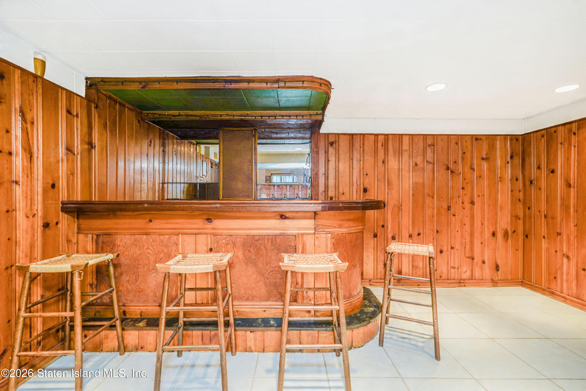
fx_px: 260
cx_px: 293
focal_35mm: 16
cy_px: 196
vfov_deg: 73.7
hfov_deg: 96.7
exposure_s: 1/6
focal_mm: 16
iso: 50
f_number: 4
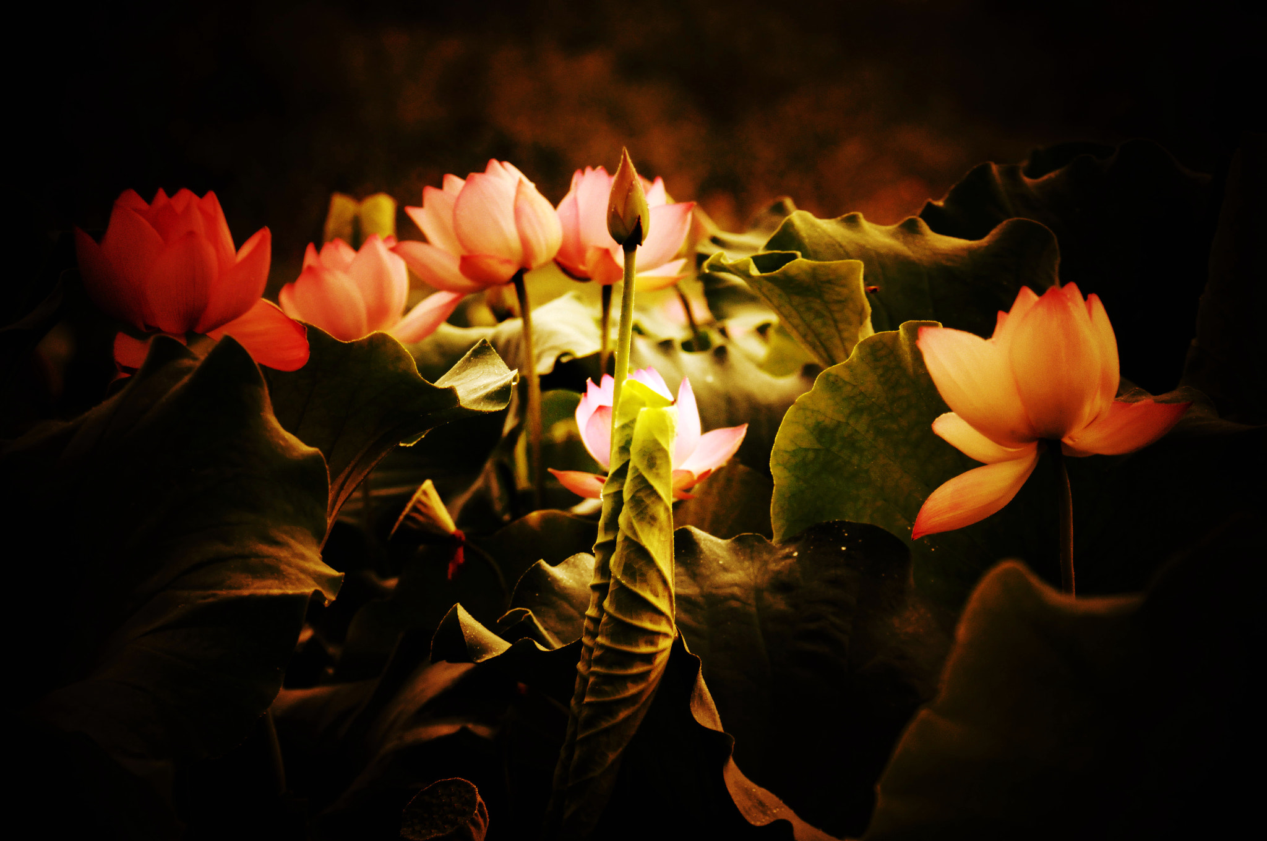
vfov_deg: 6.8
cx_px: 634
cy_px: 420
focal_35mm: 202
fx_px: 7118
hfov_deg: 10.2
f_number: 5
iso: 900
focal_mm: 135
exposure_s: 1/800
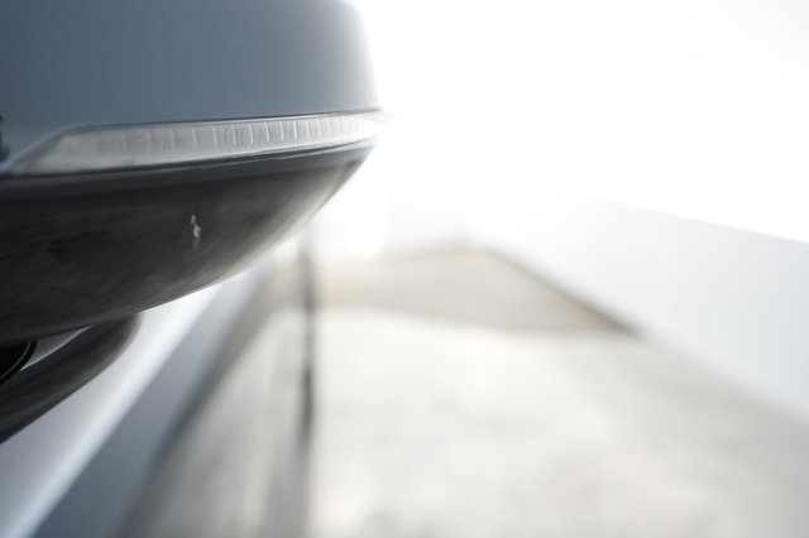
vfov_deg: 46.4
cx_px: 404
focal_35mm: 28
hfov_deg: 65.5
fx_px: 629
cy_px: 269
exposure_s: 1/100
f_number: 4.5
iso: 4000
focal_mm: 28
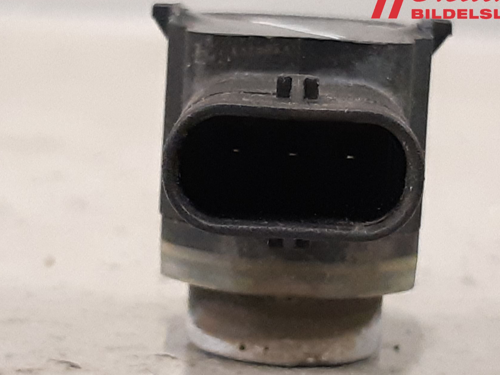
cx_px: 248
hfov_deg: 56.8
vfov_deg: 44.1
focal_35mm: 32
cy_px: 199
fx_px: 462
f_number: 1.7
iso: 320
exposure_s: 1/50
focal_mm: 3.93
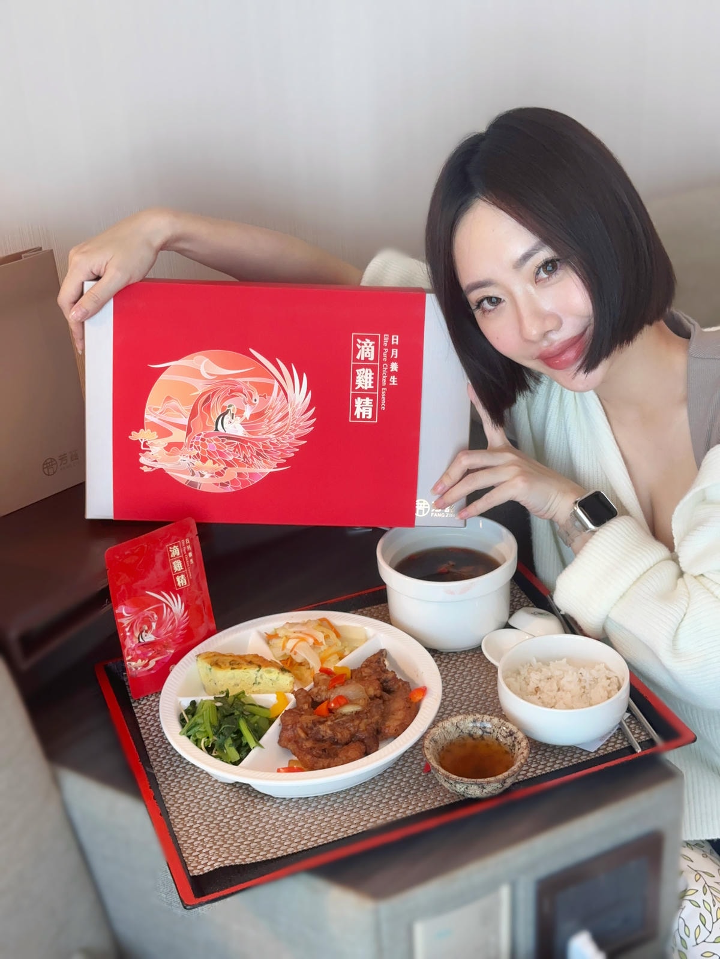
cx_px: 360
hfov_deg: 30.3
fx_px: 1331
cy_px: 480
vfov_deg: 39.7
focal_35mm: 48
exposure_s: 1/120
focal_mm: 6.86
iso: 100
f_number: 1.78
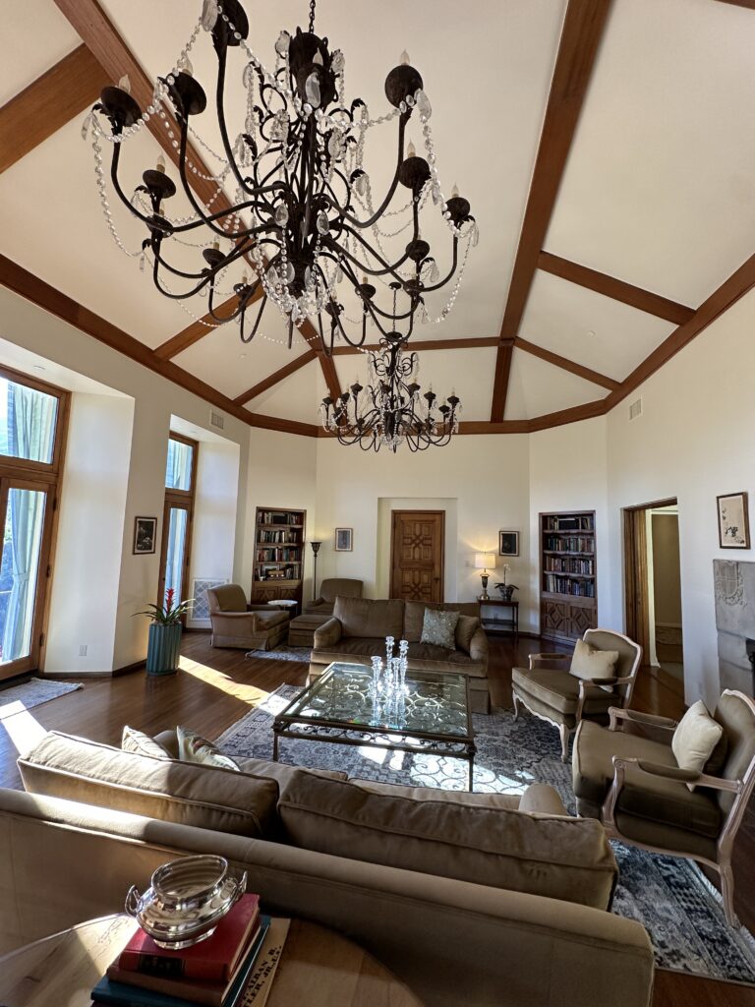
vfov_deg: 102.1
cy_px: 504
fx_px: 407
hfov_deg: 85.7
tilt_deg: +5.4
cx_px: 378
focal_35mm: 14
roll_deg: -1.4
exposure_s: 1/120
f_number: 2.2
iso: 160
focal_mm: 2.22
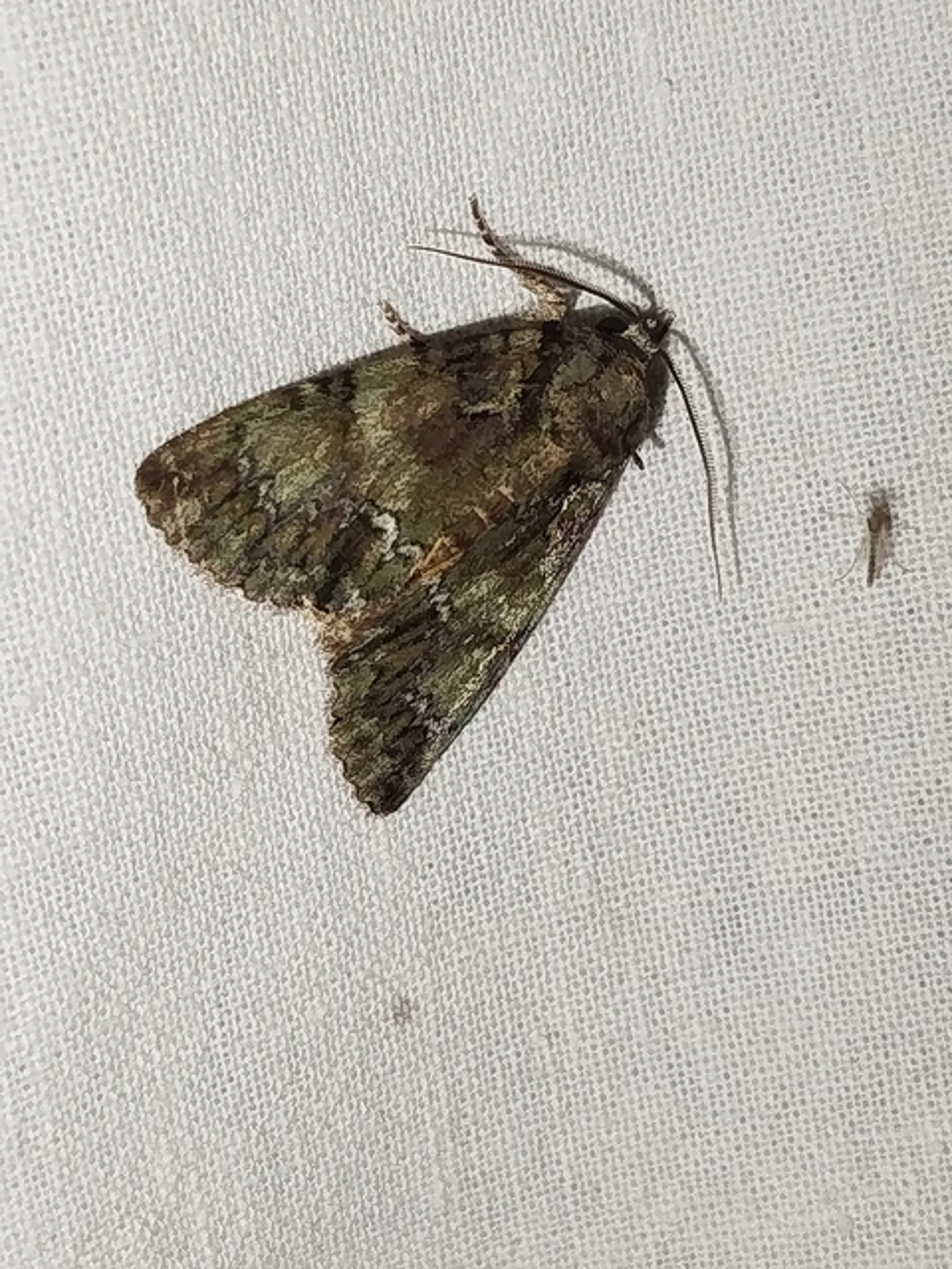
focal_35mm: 84
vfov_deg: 23.3
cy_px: 634
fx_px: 3080
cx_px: 476
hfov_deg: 17.6
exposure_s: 1/50
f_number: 1.7
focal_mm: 5.31
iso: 125
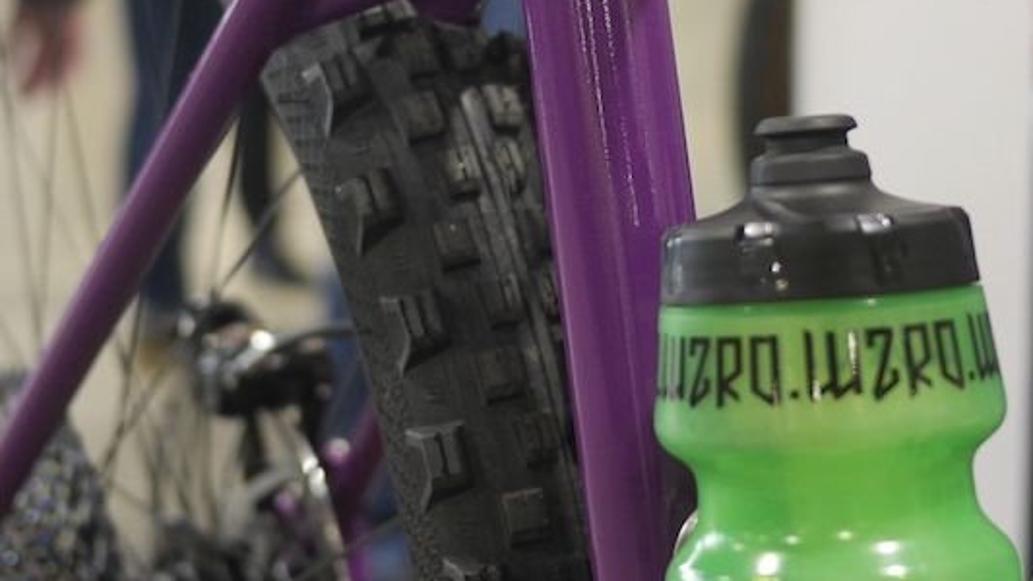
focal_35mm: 90
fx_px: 2466
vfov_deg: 13.4
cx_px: 508
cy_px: 94
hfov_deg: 23.7
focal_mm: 20
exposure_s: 1/125
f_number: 1.7
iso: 800
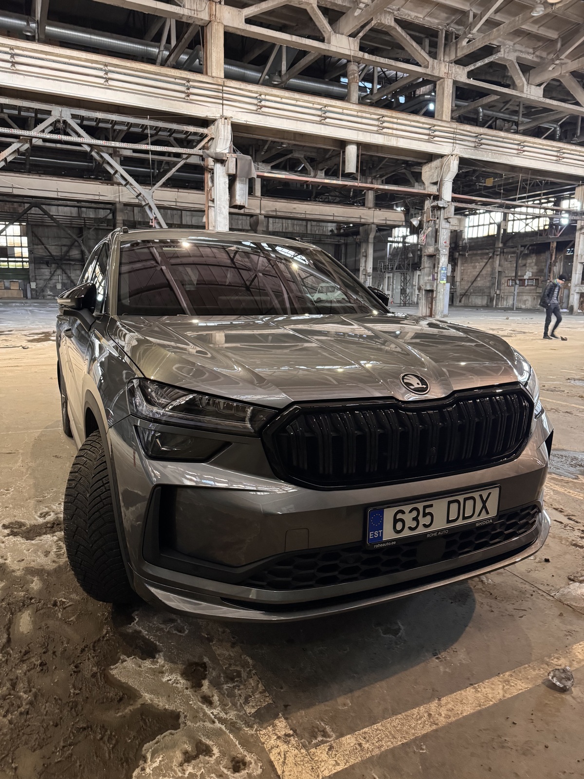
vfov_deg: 71.6
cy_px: 390
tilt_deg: -10.9
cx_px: 292
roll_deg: -1.1
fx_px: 540
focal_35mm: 24
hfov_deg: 56.8
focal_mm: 6.76
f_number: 1.78
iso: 800
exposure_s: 1/33
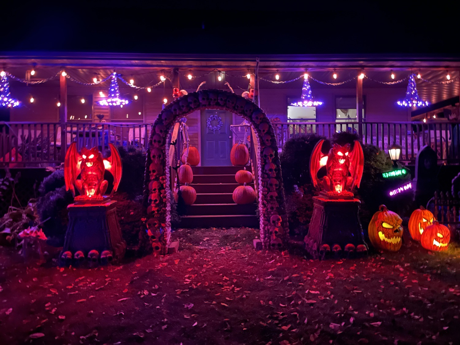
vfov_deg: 53.1
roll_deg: +0.9
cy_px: 172
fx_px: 346
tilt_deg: +1.2
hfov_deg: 67.3
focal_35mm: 26
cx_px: 230
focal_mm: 4.2
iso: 2000
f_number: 1.6
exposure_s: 1/2
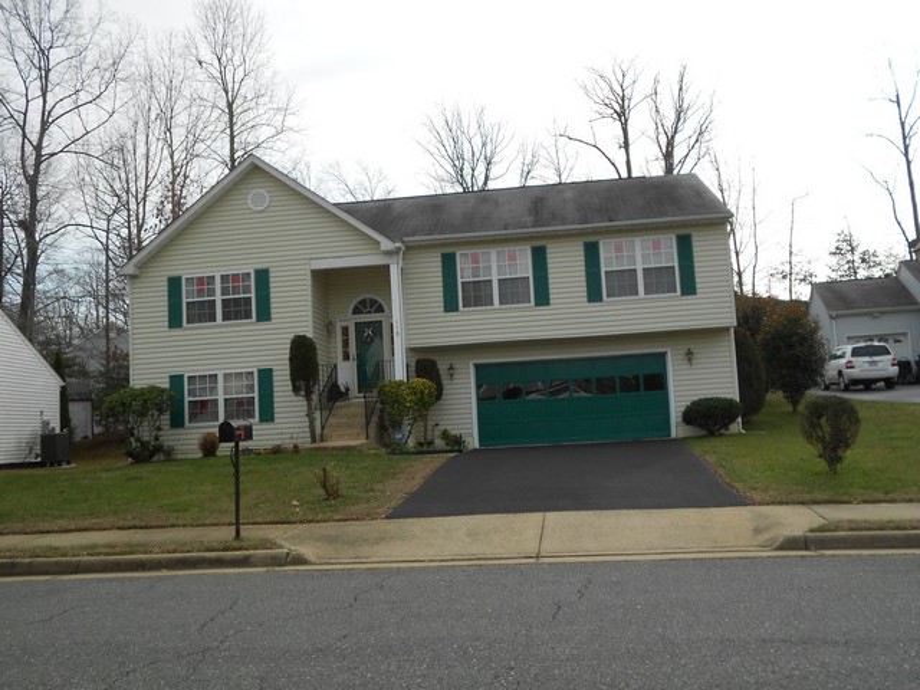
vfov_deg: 44.2
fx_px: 850
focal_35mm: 32
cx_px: 460
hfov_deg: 56.8
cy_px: 345
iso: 80
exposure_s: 1/640
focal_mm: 5.8
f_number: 3.6
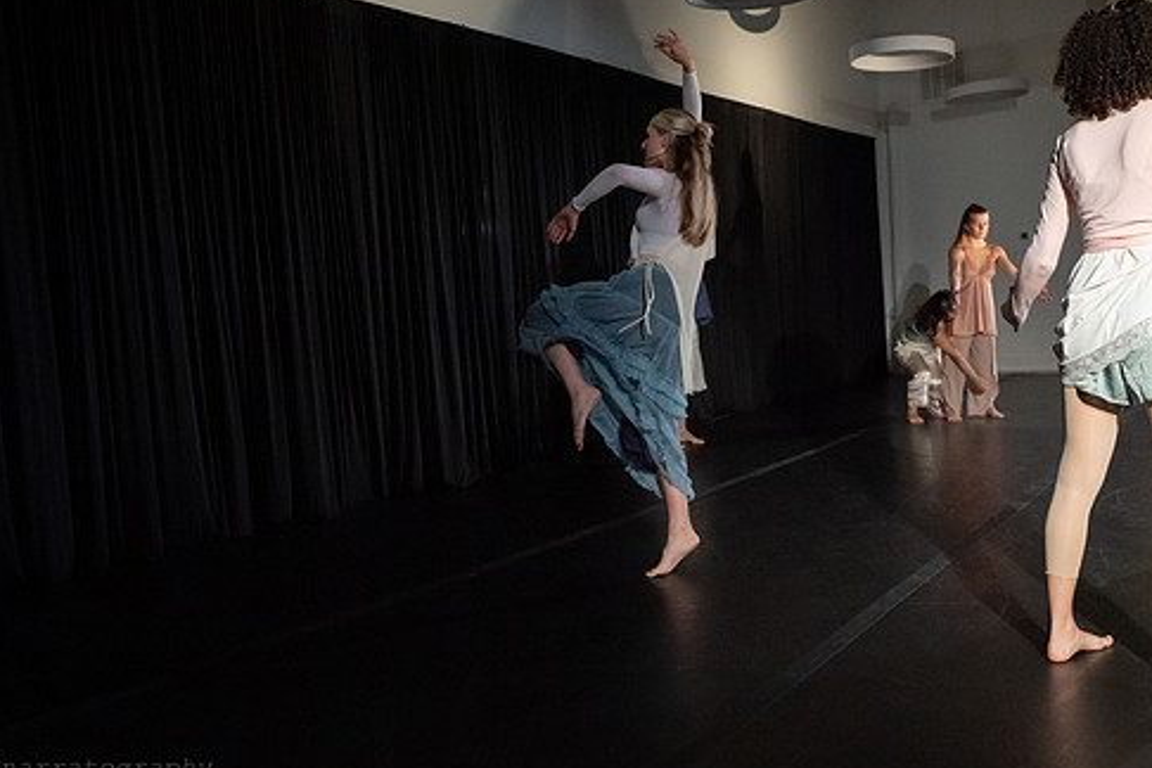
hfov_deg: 55.7
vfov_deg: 38.9
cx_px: 626
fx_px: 1088
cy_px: 352
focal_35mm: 34
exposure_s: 1/400
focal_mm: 28
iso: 6400
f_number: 5
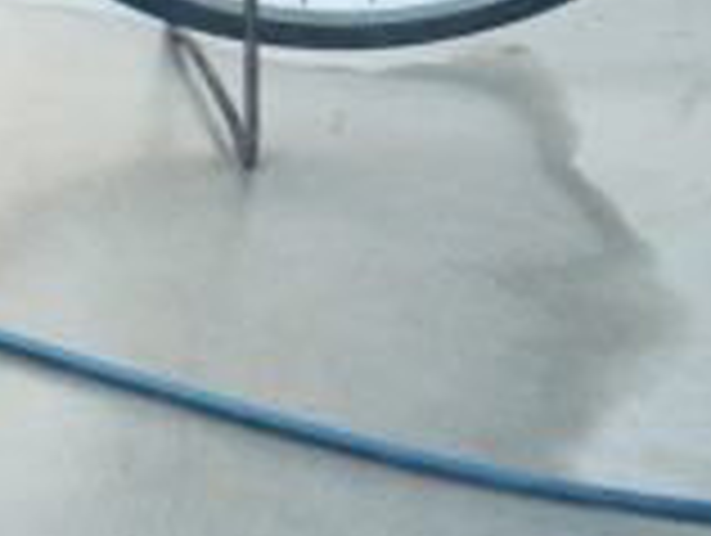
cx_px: -1449
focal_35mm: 168
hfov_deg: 9.3
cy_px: -340
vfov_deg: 8.6
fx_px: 3456
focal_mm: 18
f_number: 1.4
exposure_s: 1/900
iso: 250
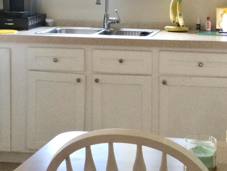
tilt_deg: -3.5
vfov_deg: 15.8
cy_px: 0
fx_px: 603
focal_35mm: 92
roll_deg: -2.7
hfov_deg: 21.2
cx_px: 157
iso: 80
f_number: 2.4
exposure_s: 1/30
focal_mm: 3.3
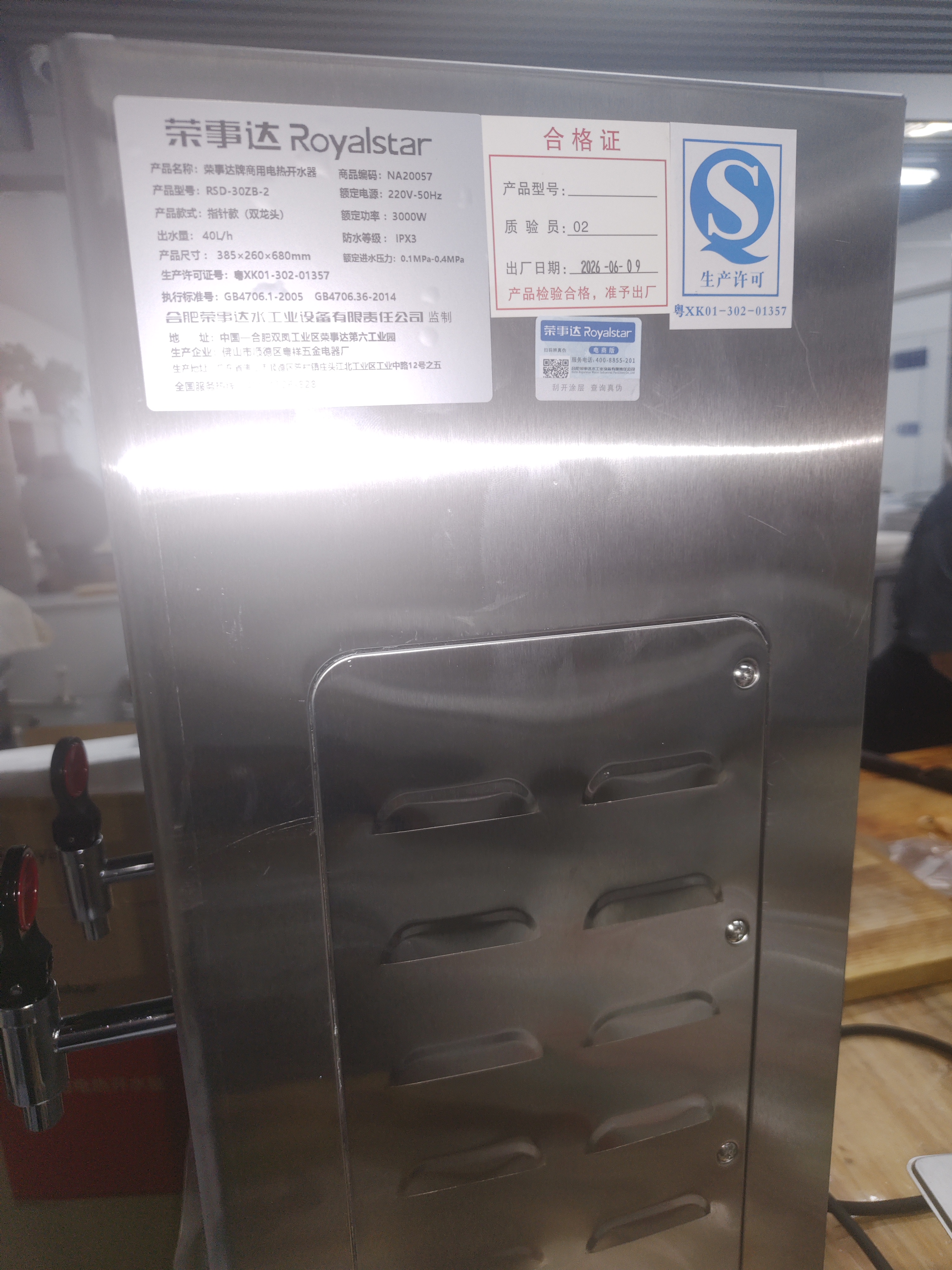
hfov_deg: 58.9
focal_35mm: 23
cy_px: 635
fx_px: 843
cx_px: 476
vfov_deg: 73.9
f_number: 1.88
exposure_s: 1/100
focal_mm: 5.56
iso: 142
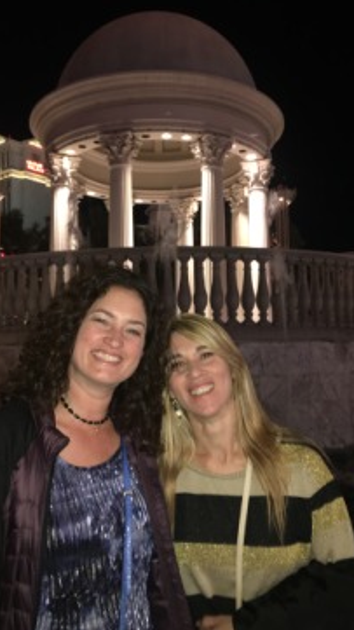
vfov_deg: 61.0
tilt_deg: +3.7
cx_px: 174
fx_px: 534
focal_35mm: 32
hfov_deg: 36.7
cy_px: 312
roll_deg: +1.6
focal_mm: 4.15
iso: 160
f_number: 2.2
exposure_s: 1/16
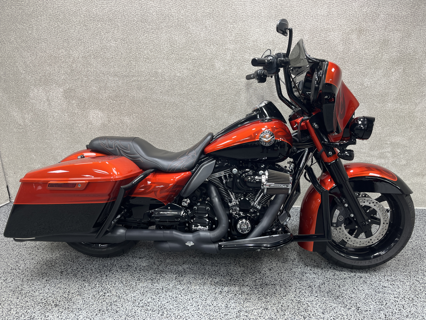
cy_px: 160
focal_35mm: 26
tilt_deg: -20.1
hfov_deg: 67.3
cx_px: 213
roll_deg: +0.3
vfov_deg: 53.1
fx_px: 320
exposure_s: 1/60
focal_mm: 5.1
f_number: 1.6
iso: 80
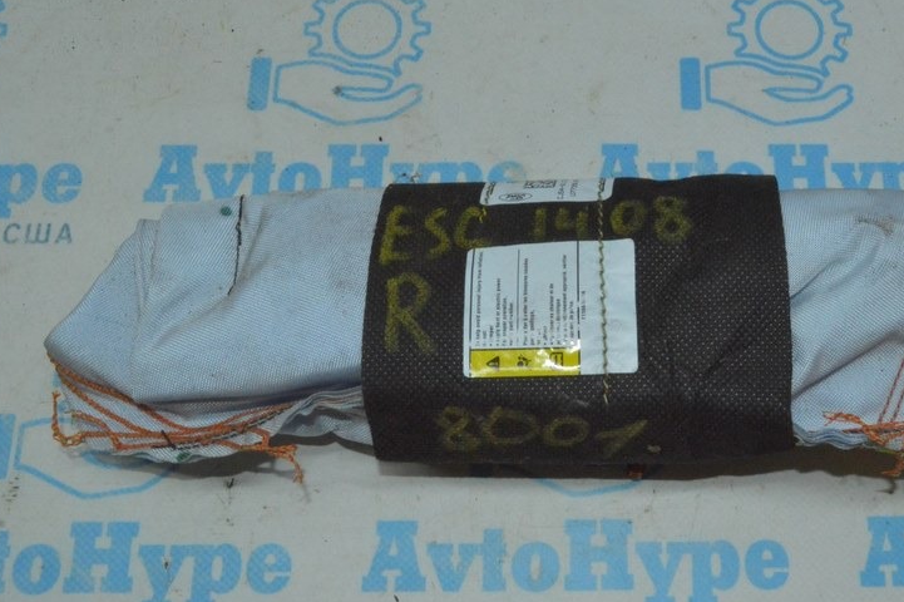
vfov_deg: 30.0
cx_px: 583
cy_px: 259
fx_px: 1122
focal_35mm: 45
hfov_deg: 43.4
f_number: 25
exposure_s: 1/60
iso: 3600
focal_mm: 21
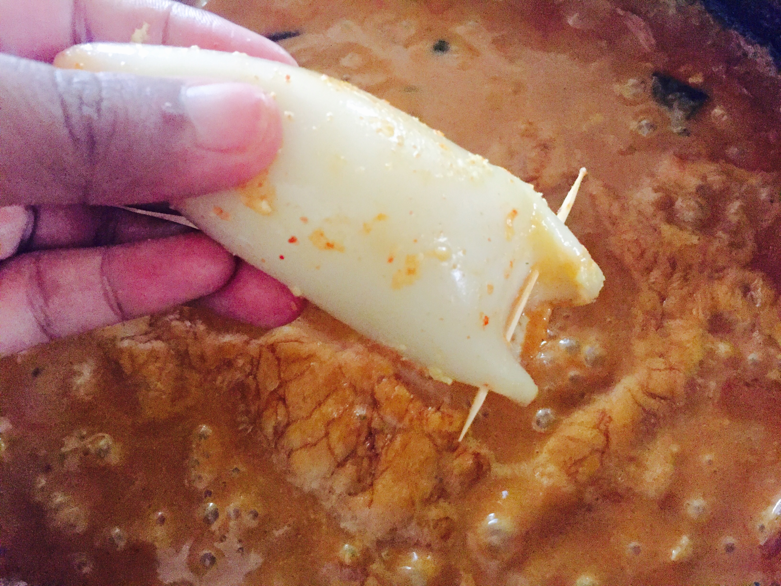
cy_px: 293
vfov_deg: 48.2
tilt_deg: -65.7
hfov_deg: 61.7
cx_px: 390
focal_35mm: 29
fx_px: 654
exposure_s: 1/17
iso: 320
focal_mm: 4.15
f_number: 2.2
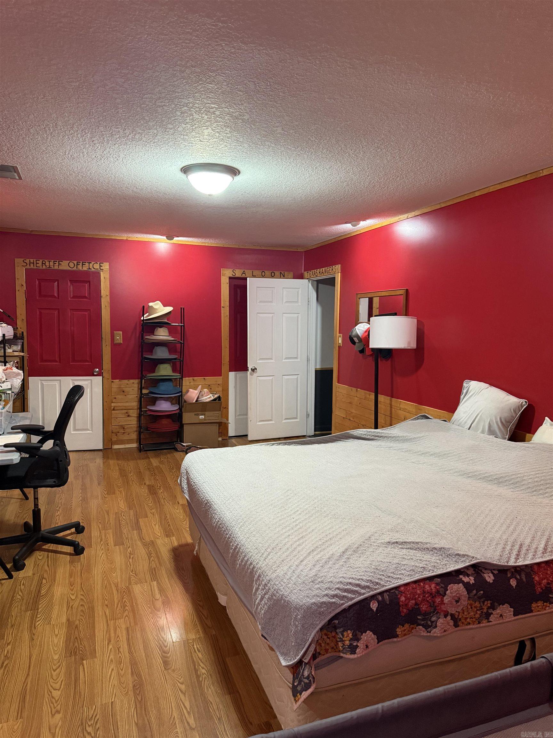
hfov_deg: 56.8
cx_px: 276
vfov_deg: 71.6
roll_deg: -1.0
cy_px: 369
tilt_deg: -6.2
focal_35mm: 24
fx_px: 511
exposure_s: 1/60
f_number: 1.78
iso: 500
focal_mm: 6.76
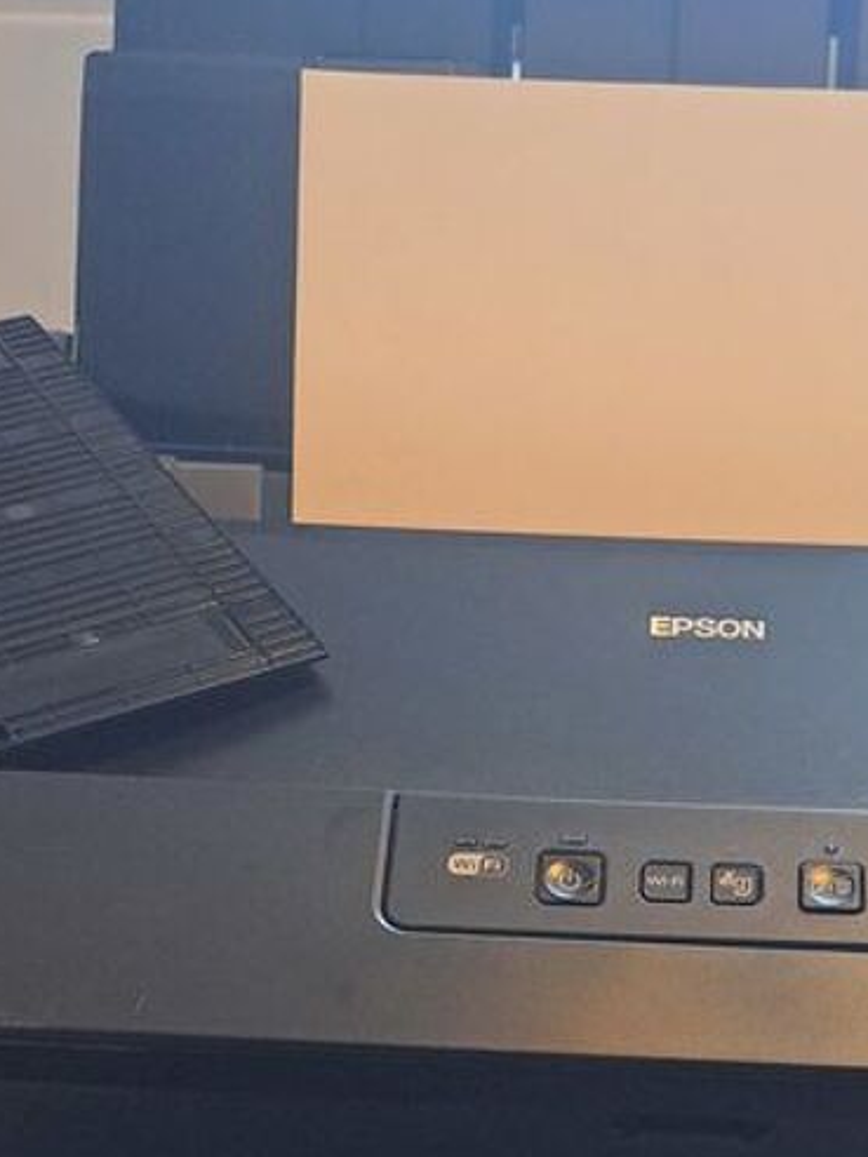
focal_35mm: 65
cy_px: 1097
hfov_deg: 22.6
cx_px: 522
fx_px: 2173
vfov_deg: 28.4
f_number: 1.8
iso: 400
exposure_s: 1/50
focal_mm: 5.23
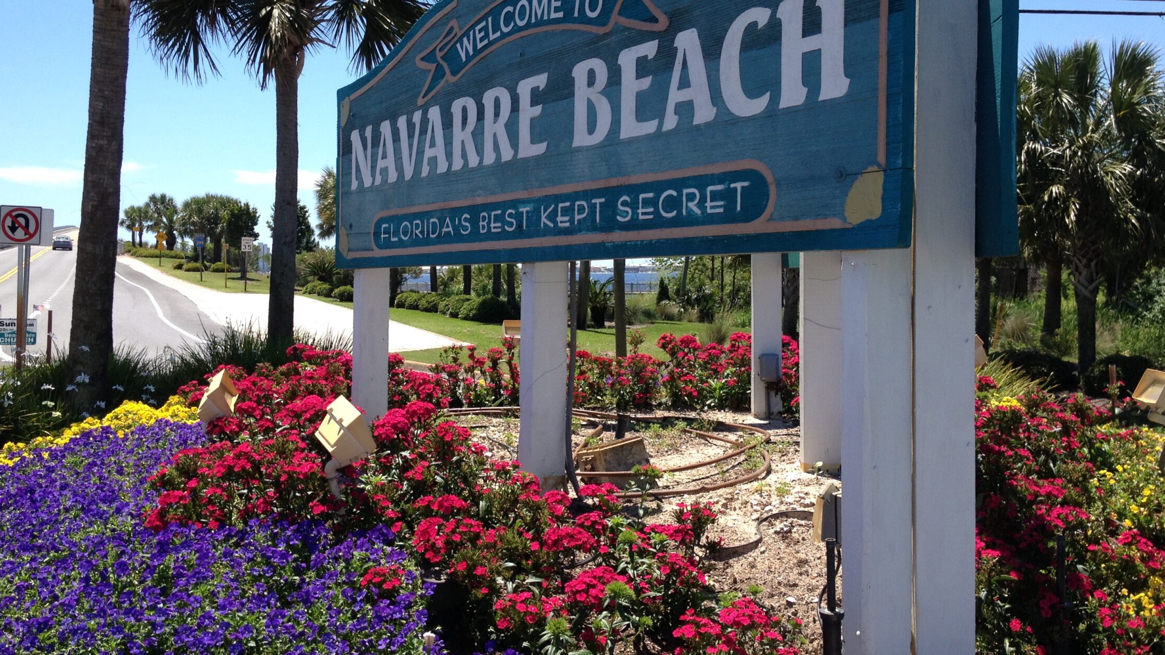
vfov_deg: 27.1
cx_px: 599
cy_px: 266
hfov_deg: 46.4
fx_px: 1359
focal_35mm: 44
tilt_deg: -1.3
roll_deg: -0.4
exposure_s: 1/1042
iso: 50
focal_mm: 4.28
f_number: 2.4
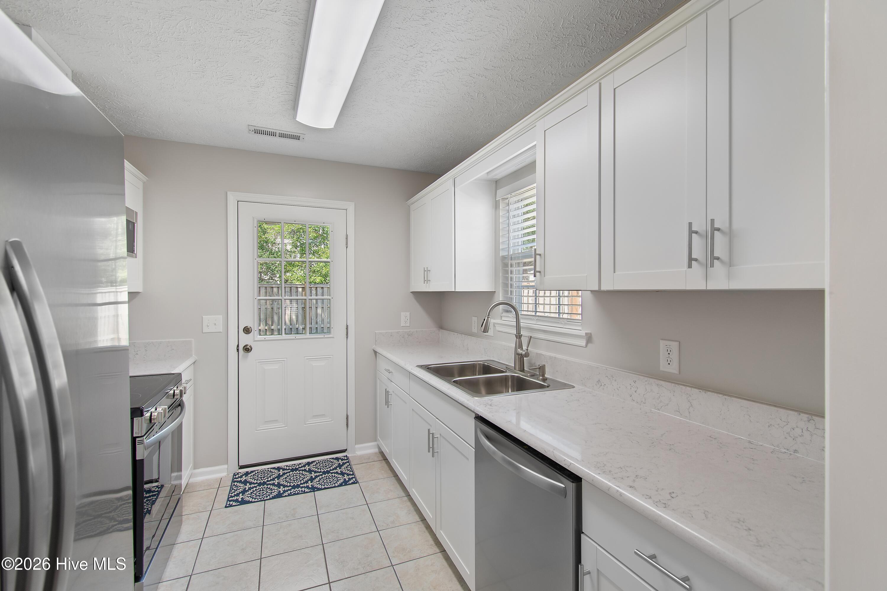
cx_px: 444
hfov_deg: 100.4
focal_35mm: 15
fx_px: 370
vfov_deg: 77.3
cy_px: 296
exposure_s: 1/13
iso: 100
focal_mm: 10
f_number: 4.5
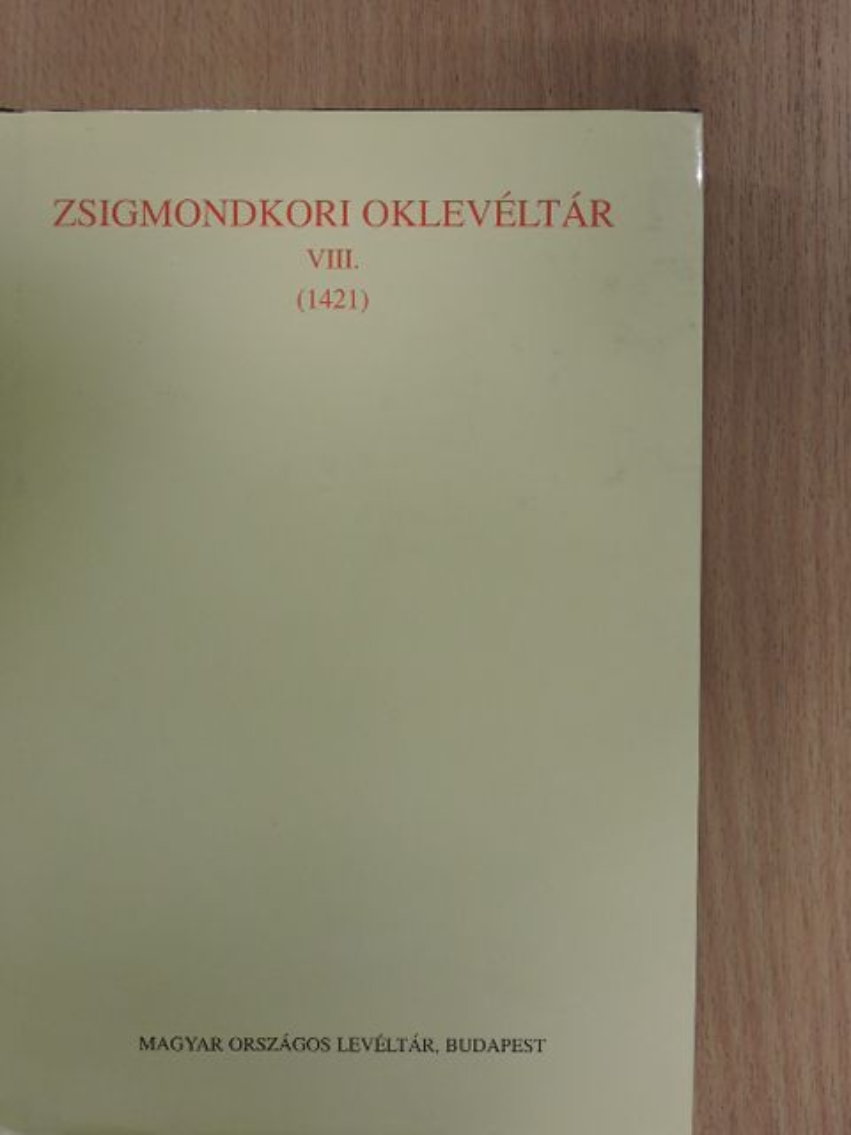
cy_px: 568
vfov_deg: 38.2
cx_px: 426
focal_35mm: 50
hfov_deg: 29.1
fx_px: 1639
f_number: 4
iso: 360
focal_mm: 9
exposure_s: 1/30
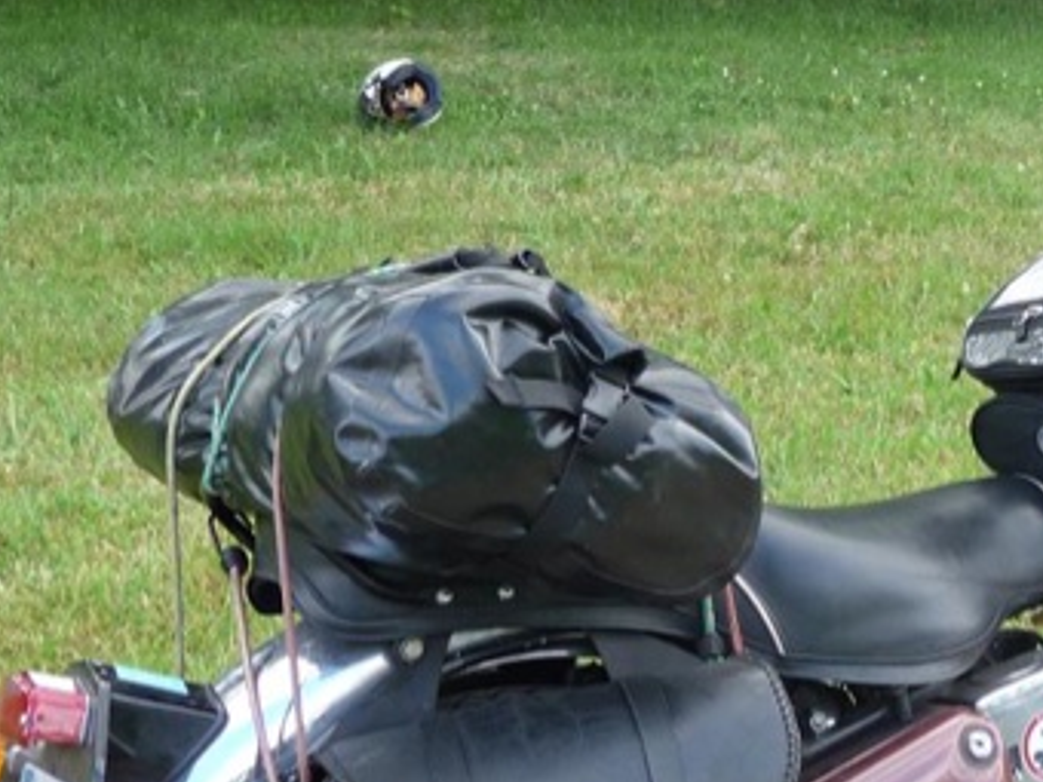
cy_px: 672
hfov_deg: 20.3
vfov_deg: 15.6
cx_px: 988
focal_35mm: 94
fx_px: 2832
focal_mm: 6.7
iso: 100
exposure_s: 1/60
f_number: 3.9
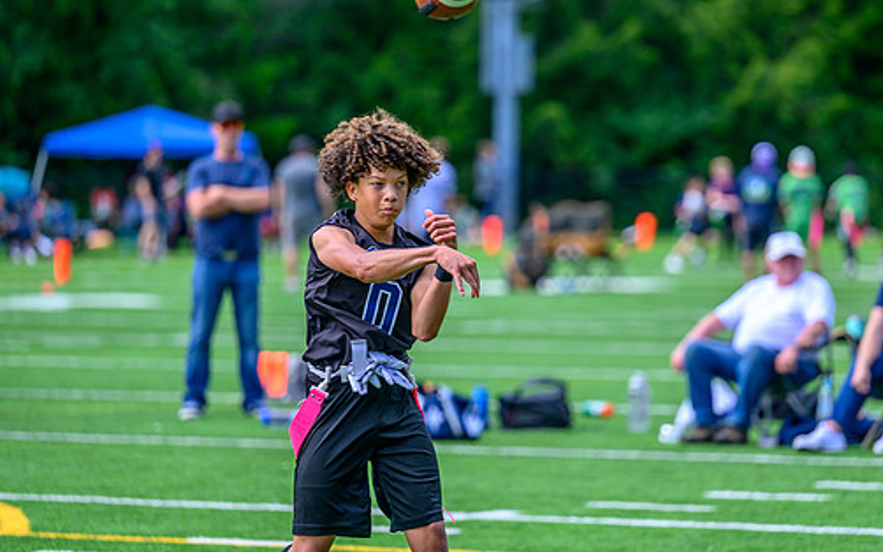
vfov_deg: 5.7
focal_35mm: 232
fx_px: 5584
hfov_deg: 9.0
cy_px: 265
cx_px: 462
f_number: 2.8
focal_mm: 170
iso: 250
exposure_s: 1/2000
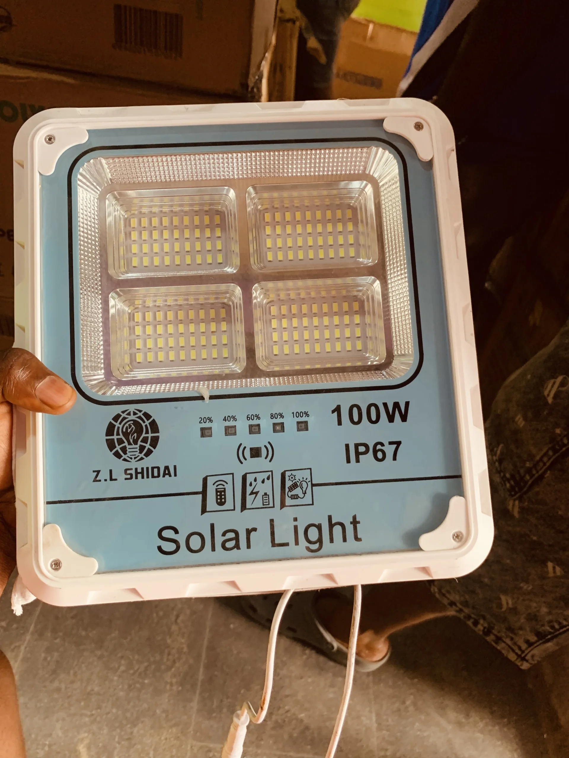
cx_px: 284
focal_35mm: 26
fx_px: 570
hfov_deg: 53.1
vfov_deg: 67.3
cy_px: 379
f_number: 1.8
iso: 160
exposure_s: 1/60
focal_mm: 4.25
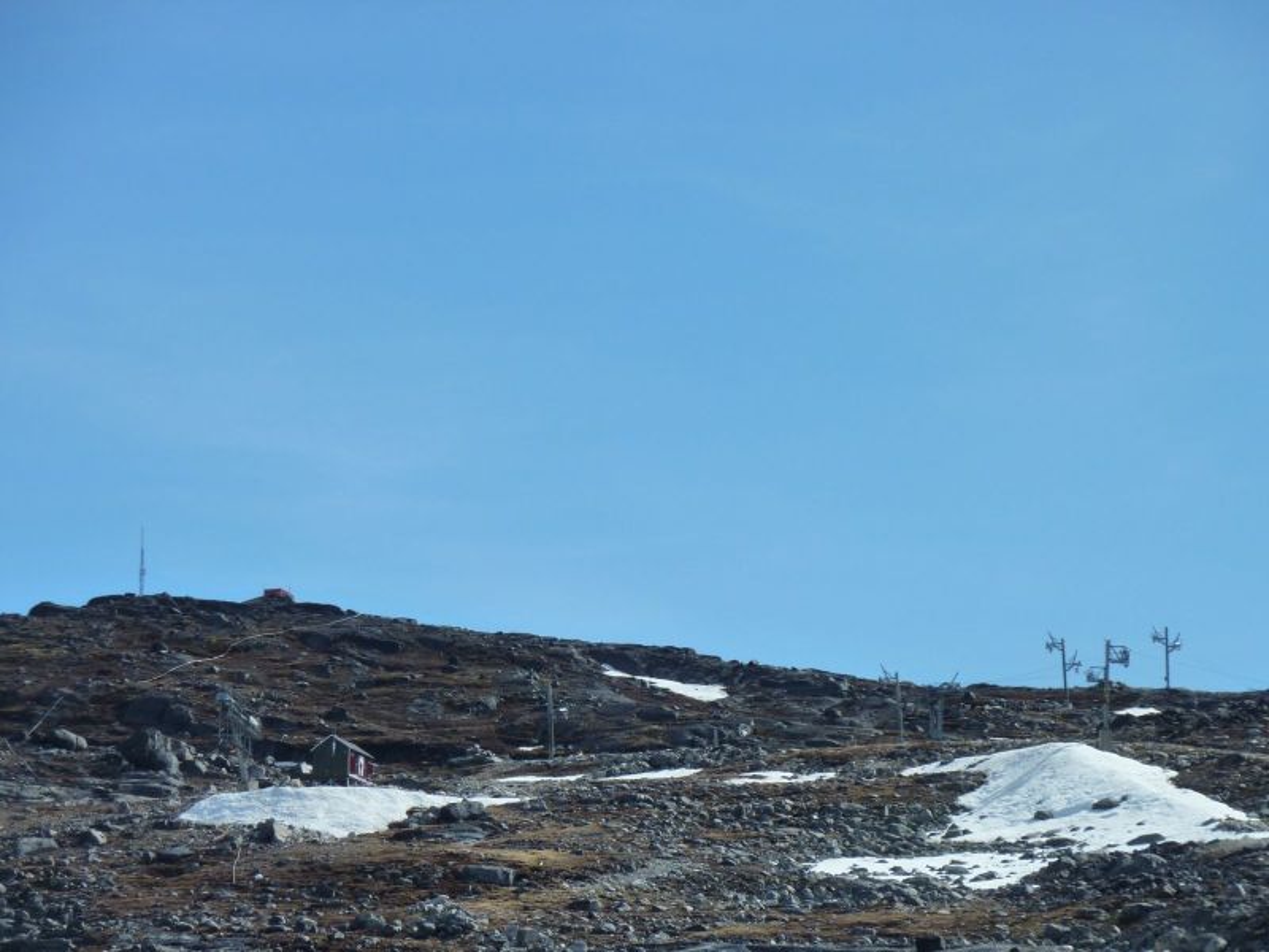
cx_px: 634
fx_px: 6672
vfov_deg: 8.2
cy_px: 476
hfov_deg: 10.9
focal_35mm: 182
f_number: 5.6
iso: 125
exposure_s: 1/640
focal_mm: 29.9
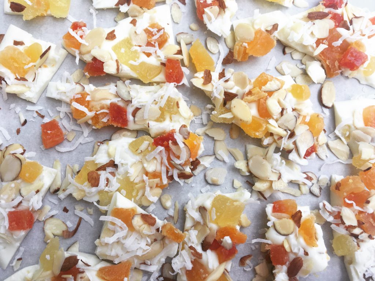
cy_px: 140
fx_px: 314
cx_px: 188
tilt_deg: -86.2
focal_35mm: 29
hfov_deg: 61.7
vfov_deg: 48.2
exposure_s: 1/316
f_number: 2.2
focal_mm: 4.15
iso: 25
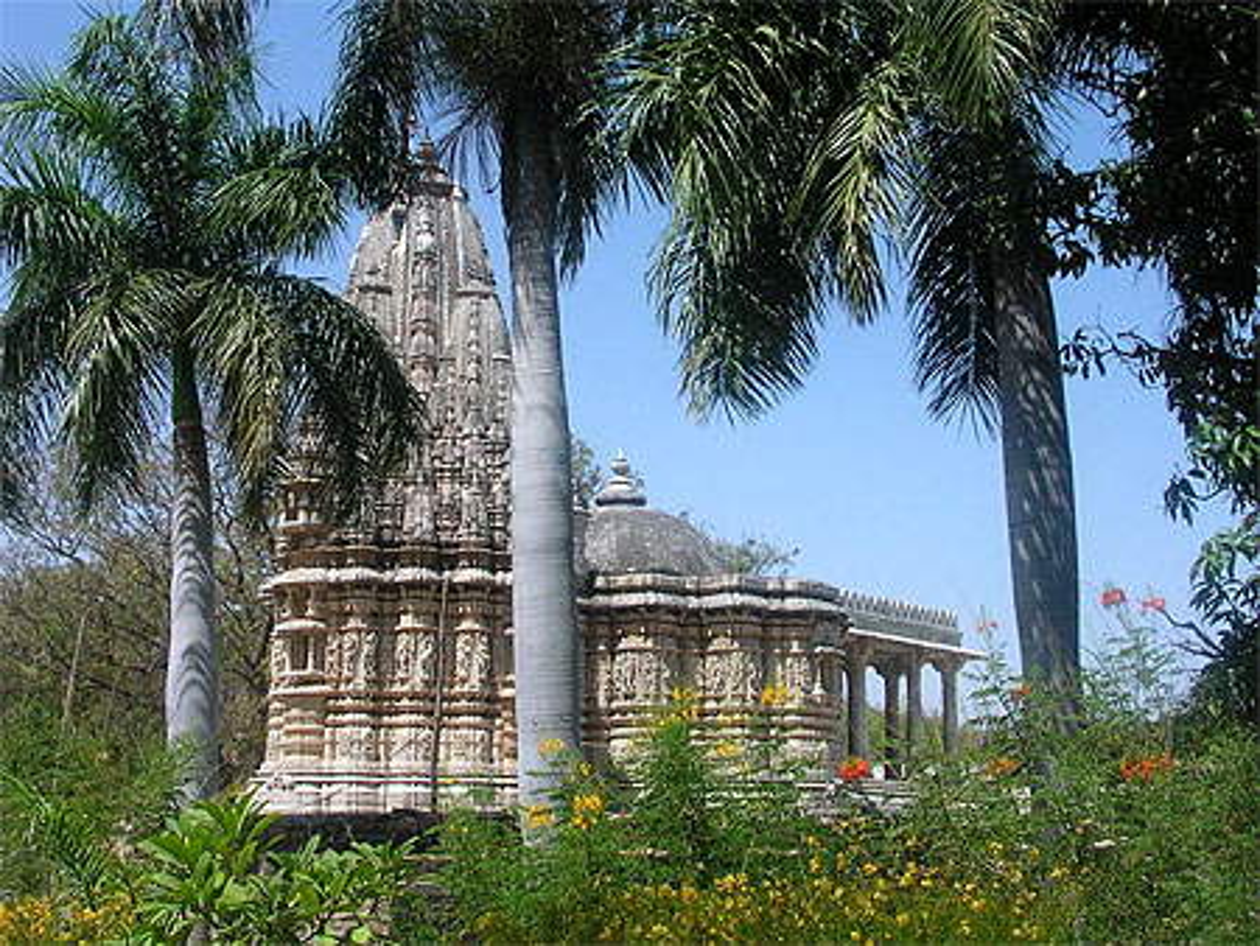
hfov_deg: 38.9
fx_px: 1785
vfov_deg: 29.7
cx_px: 630
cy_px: 473
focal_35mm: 49
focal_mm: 7.5
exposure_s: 1/315
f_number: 5.2
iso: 100
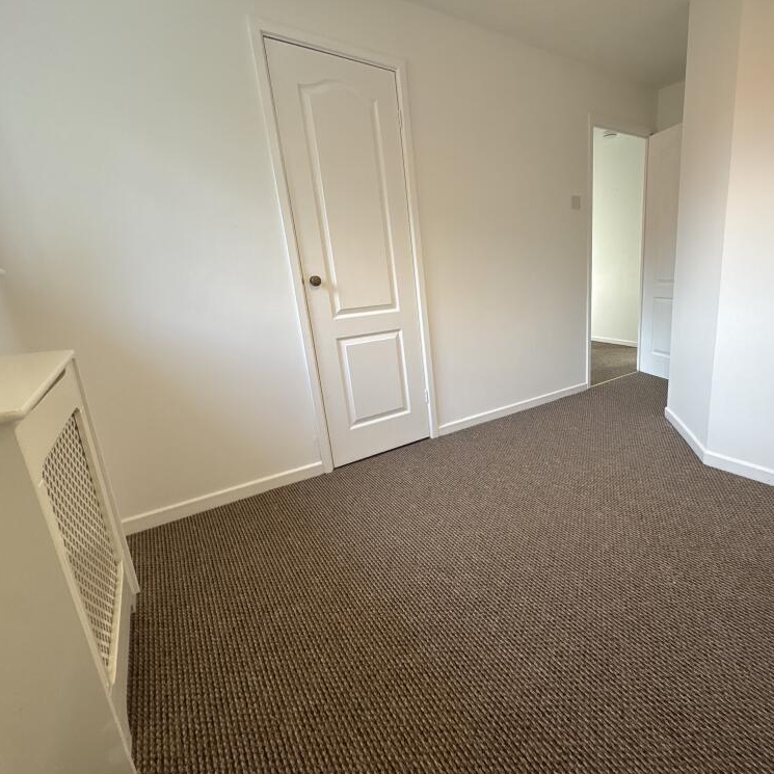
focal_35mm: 17
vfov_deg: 84.0
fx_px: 430
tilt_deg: -14.9
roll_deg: +3.6
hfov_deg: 82.3
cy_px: 380
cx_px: 487
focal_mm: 2.22
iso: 200
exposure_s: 1/100
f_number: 2.2
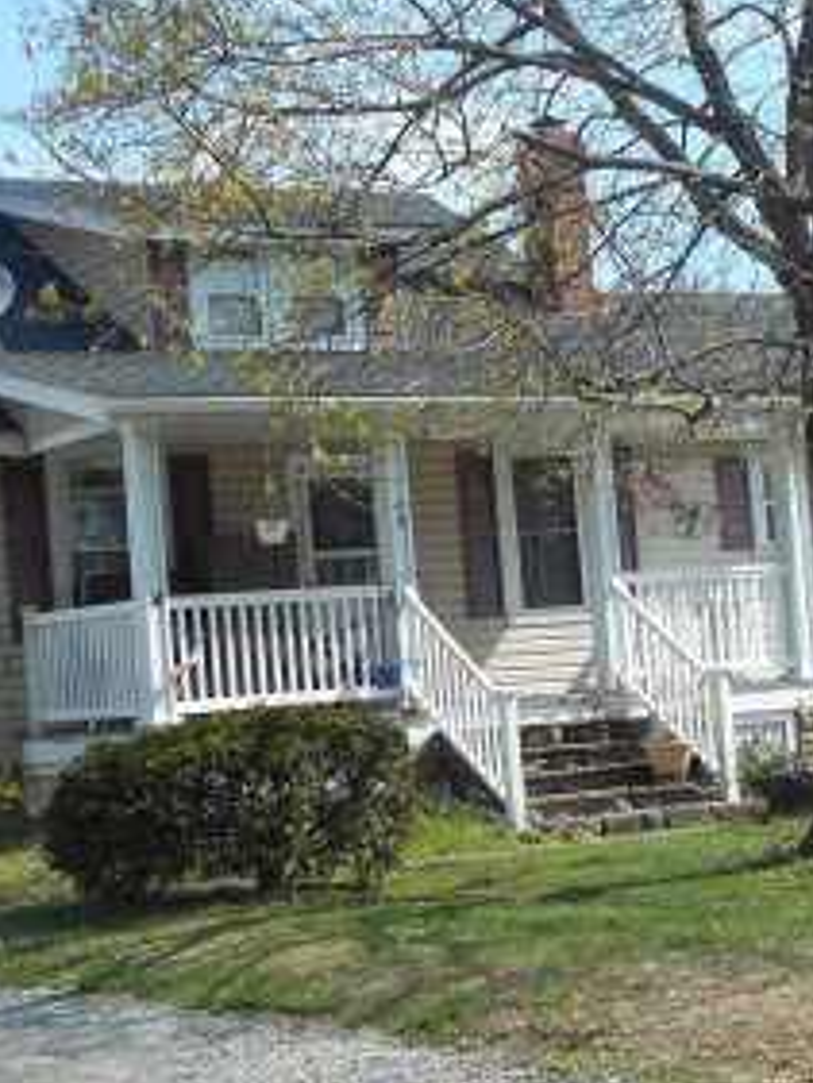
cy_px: 597
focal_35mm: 93
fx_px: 2910
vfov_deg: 21.1
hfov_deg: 15.9
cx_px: 270
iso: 80
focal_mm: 9.1
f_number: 4.9
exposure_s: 1/250
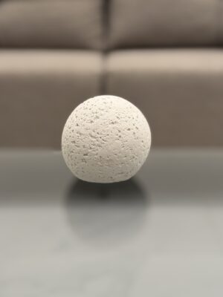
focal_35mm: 48
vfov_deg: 39.7
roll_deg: -0.7
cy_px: 148
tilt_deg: -14.3
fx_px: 412
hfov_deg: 30.3
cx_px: 112
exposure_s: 1/50
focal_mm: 6.76
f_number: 1.78
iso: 80
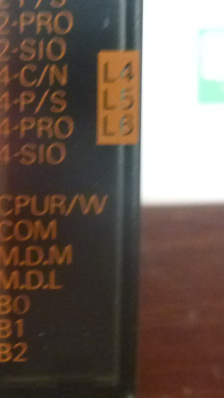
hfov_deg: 16.2
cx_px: -73
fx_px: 740
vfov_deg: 30.2
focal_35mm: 70
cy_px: 190
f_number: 3.1
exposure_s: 1/8
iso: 400
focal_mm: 4.5
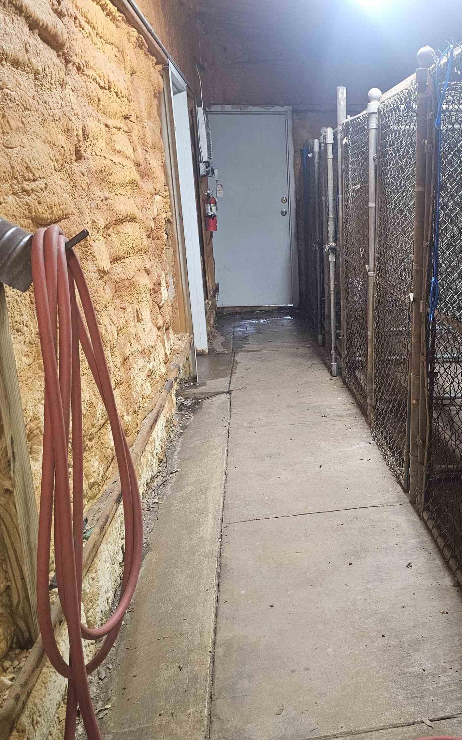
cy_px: 371
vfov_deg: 58.2
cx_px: 346
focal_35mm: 33
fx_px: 665
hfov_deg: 37.4
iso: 500
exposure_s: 1/40
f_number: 1.7
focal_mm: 6.3
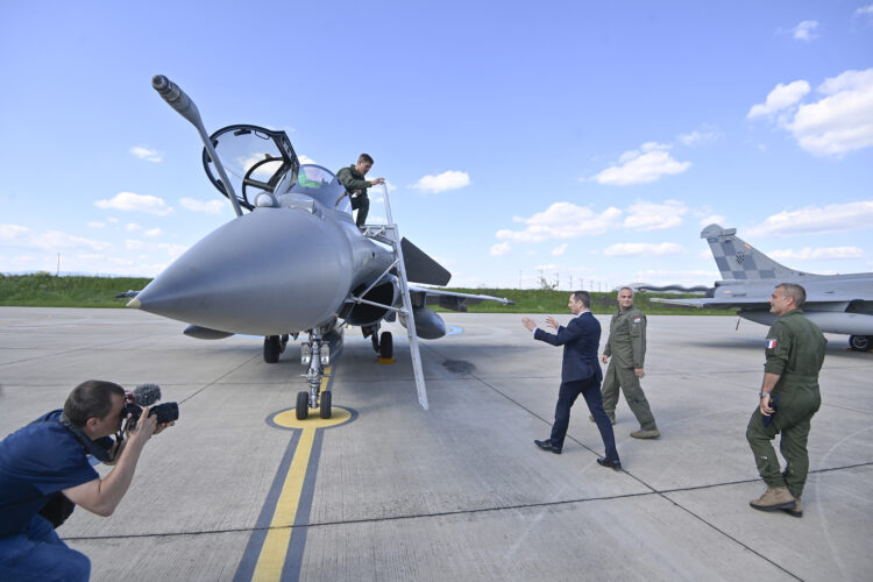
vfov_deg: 73.7
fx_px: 388
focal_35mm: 16
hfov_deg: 96.7
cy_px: 291
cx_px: 436
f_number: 4
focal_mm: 16
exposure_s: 1/1250
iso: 200
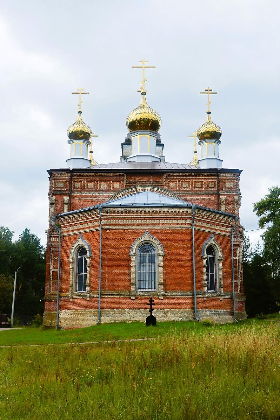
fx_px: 526
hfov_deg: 29.8
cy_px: 210
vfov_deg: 43.6
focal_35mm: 45
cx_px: 140
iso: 400
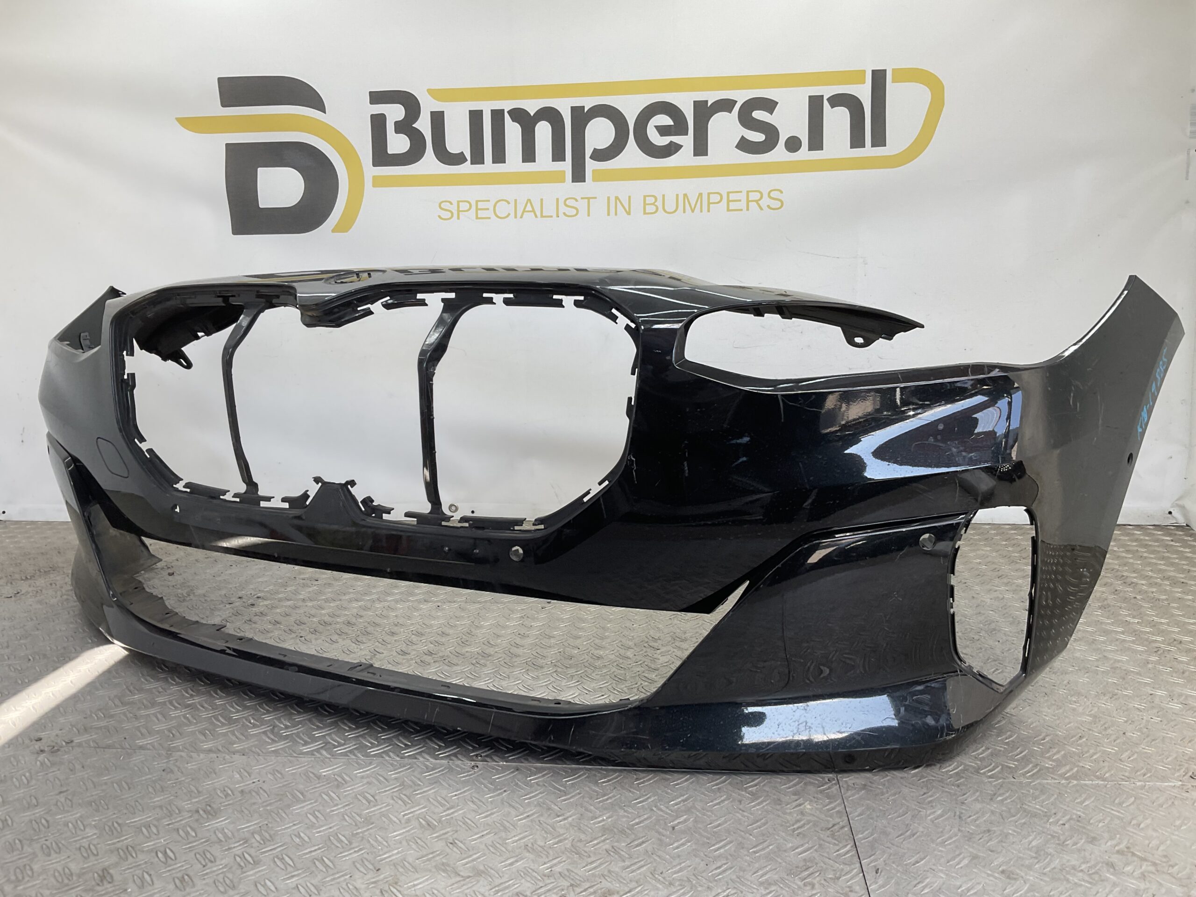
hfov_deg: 61.7
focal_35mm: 29
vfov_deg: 48.2
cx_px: 598
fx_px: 1002
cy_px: 448
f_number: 1.8
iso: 16
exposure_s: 1/138
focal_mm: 3
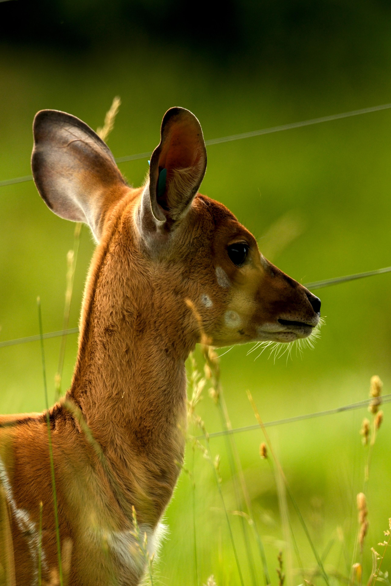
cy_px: 293
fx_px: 11029
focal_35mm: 677
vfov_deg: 3.0
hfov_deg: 2.0
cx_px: 196
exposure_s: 1/1000
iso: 800
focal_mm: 451.3
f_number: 7.1
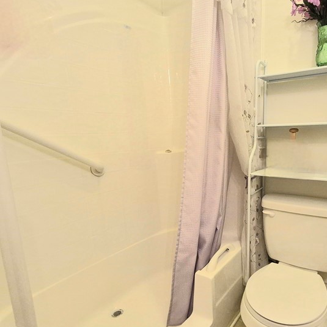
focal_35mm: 22
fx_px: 235
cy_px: 175
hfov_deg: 68.5
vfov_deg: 69.5
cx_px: 205
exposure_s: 1/60.2
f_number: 2.2
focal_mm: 1.74
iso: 500
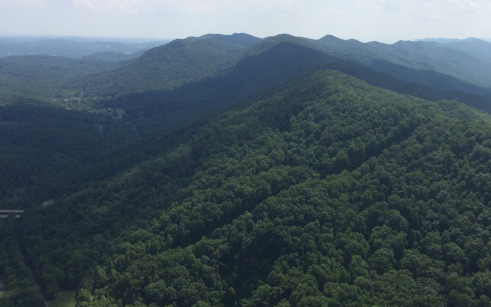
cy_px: 109
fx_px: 602
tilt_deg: -6.8
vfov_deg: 28.4
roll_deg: -0.7
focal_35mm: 45
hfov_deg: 44.0
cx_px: 312
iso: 32
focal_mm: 4.15
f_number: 2.2
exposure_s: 1/2933
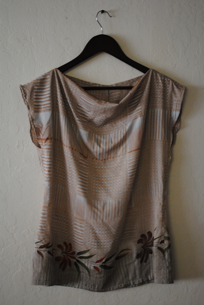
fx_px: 585
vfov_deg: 29.2
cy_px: 152
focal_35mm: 69
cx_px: 102
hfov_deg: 19.8
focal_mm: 46
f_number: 5.3
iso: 800
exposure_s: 1/30
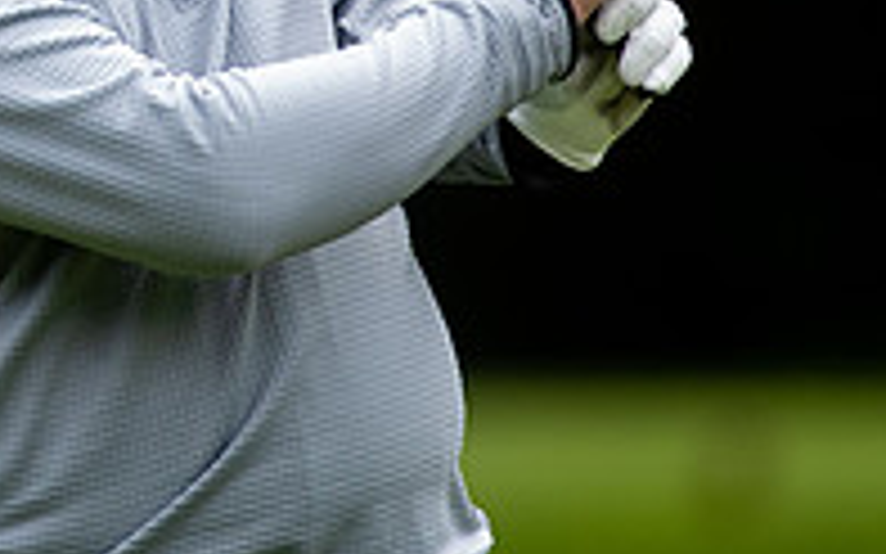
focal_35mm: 1581
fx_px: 38165
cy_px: -415
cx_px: -281
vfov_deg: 0.8
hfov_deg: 1.3
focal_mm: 300
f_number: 4
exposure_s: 1/1600
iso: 800
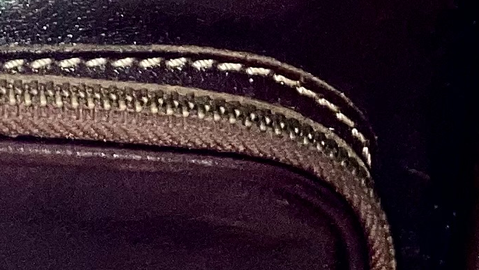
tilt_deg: -13.3
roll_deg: -1.3
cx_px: -277
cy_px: -192
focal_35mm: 179
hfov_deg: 11.4
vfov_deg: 6.7
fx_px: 2274
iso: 64
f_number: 1.8
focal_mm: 3.99
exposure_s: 1/7
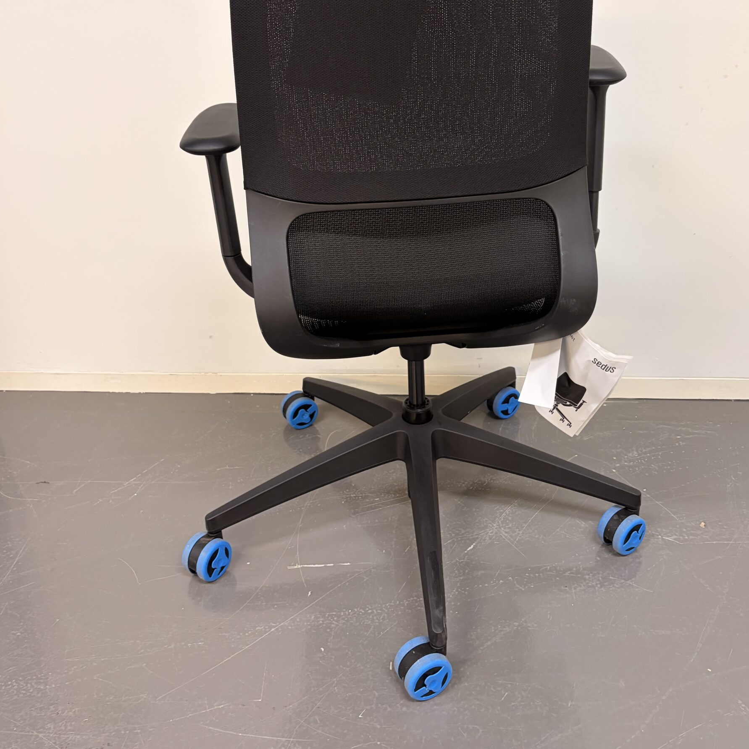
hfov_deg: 49.7
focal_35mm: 33
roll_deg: +1.7
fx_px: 808
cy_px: 282
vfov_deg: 49.3
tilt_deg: -23.7
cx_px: 397
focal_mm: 5.96
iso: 125
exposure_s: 1/50
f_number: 1.6
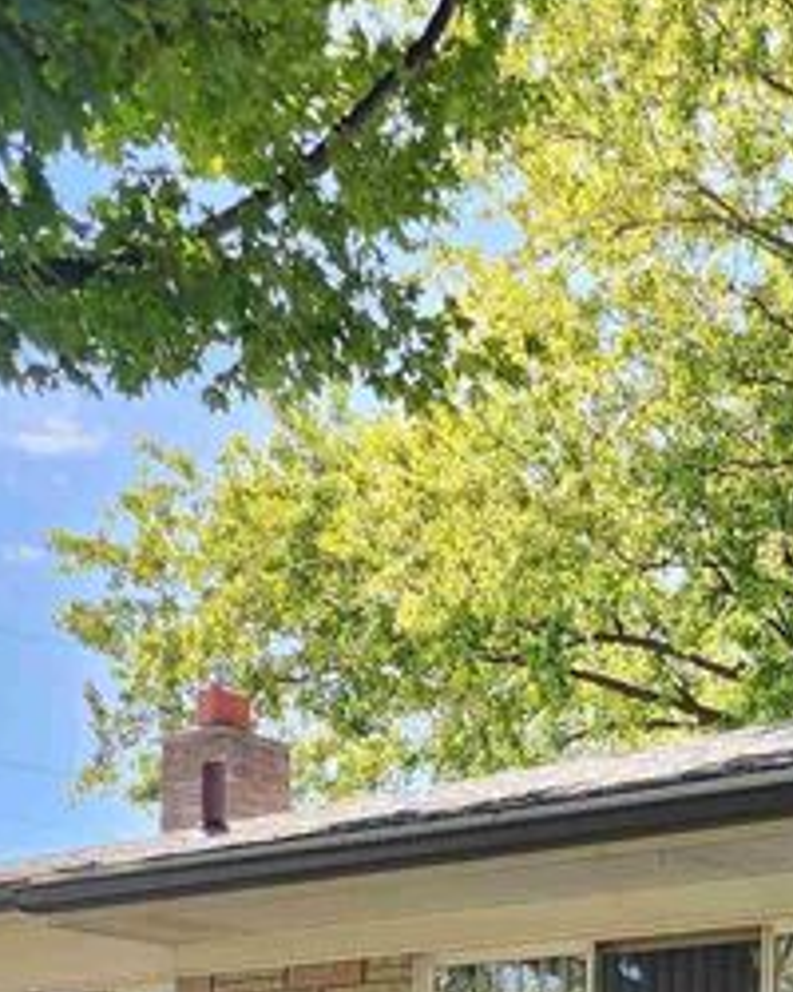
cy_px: 1290
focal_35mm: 92
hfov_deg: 16.6
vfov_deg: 19.2
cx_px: 654
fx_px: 2699
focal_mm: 6.4
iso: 12
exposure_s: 1/185
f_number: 1.8
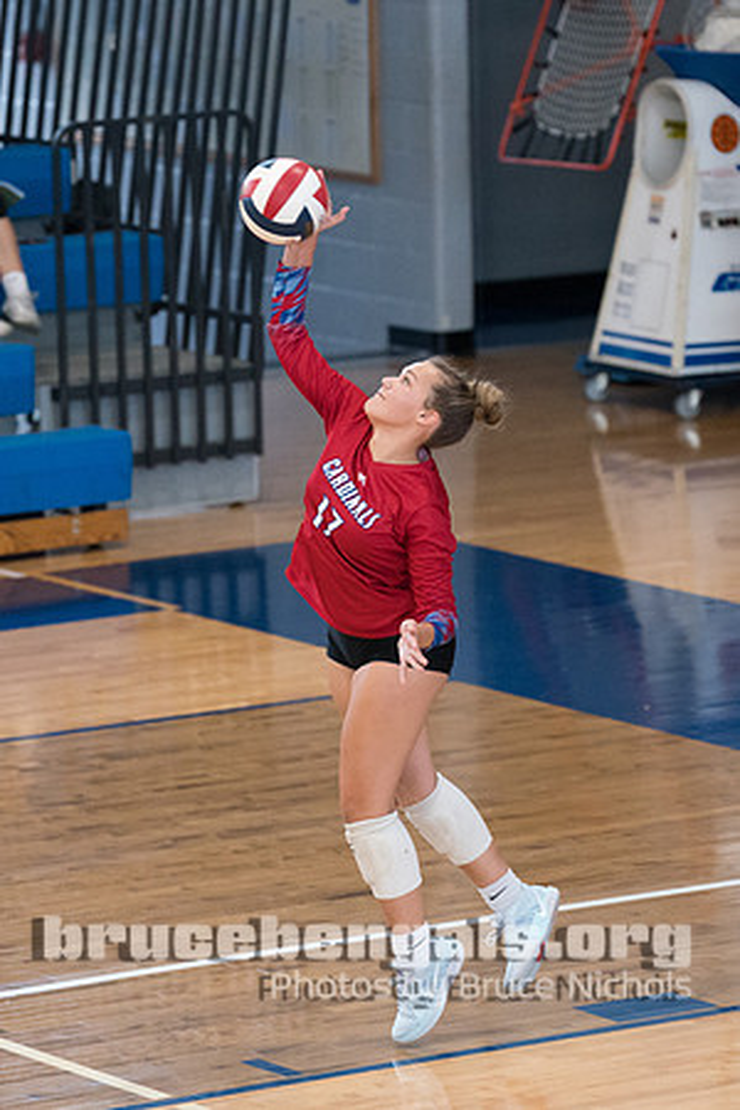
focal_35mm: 234
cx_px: 411
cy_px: 510
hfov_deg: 5.9
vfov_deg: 8.8
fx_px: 7223
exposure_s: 1/1250
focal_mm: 139
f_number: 2.8
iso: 6400
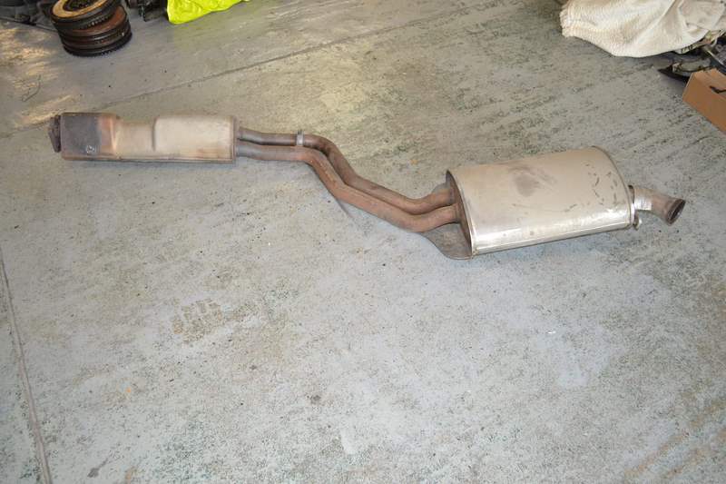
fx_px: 665
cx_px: 363
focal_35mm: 33
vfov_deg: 40.0
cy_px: 242
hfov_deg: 57.2
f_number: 3.8
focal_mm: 22
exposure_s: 1/60
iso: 1800
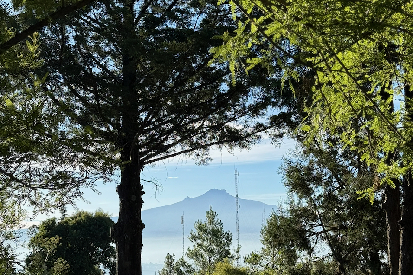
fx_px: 769
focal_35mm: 67
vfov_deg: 20.3
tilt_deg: +5.1
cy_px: 163
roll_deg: +0.0
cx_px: 206
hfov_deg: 30.1
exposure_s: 1/2415
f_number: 1.78
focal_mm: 6.76
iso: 64
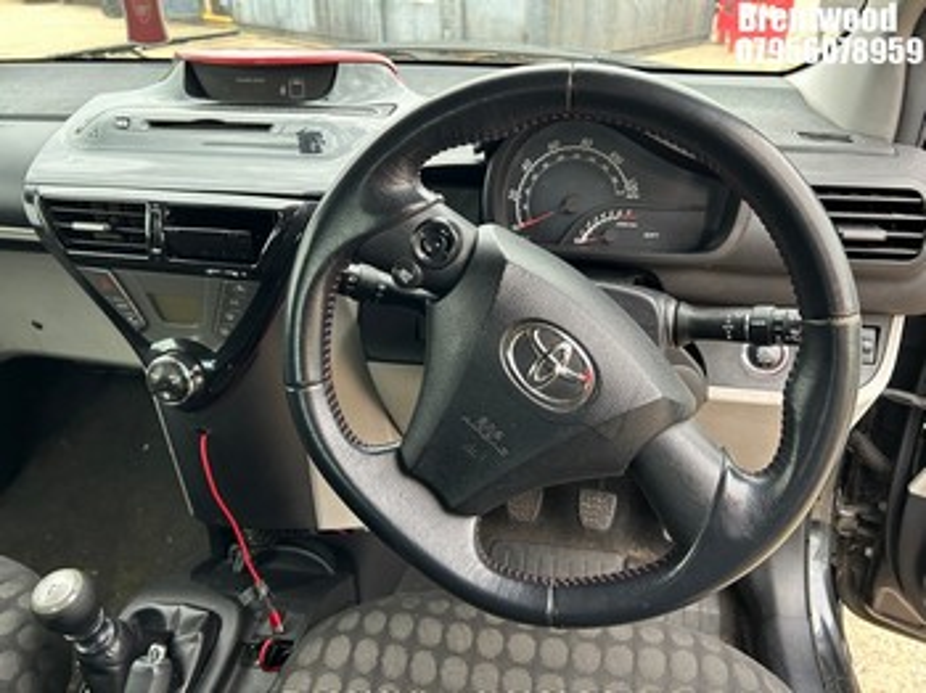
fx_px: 695
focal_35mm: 26
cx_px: 463
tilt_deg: -28.0
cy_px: 346
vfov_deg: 53.0
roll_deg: +0.9
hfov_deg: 67.3
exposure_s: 1/60
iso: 200
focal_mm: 5.7
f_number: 1.5
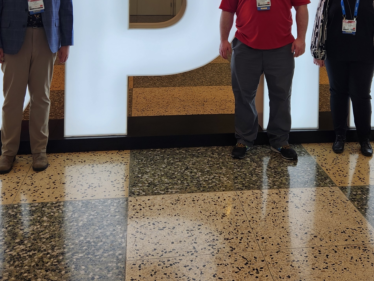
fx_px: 519
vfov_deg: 28.4
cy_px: 0
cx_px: 217
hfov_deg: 39.5
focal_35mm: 48
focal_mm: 5.4
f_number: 1.8
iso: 20
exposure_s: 1/80
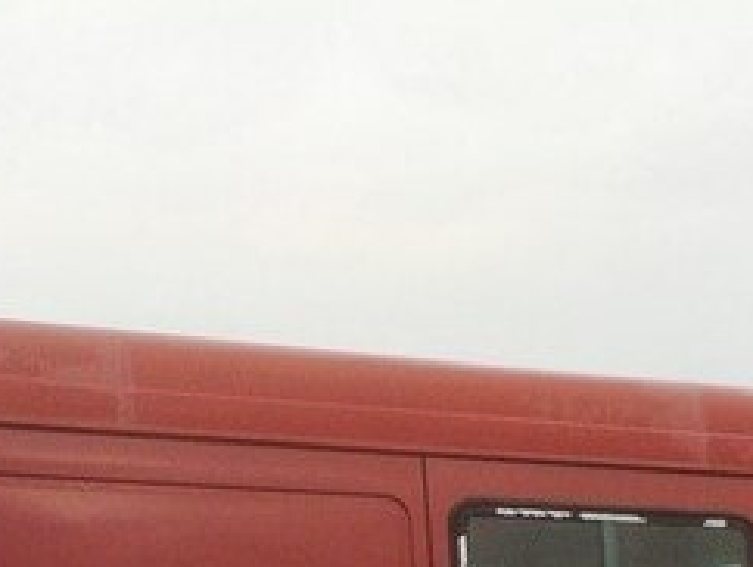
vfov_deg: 17.4
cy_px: 768
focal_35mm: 79
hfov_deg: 24.7
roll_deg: +0.4
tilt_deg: -4.3
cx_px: 436
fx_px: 1720
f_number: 2.2
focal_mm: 4.15
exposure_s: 1/100
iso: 40
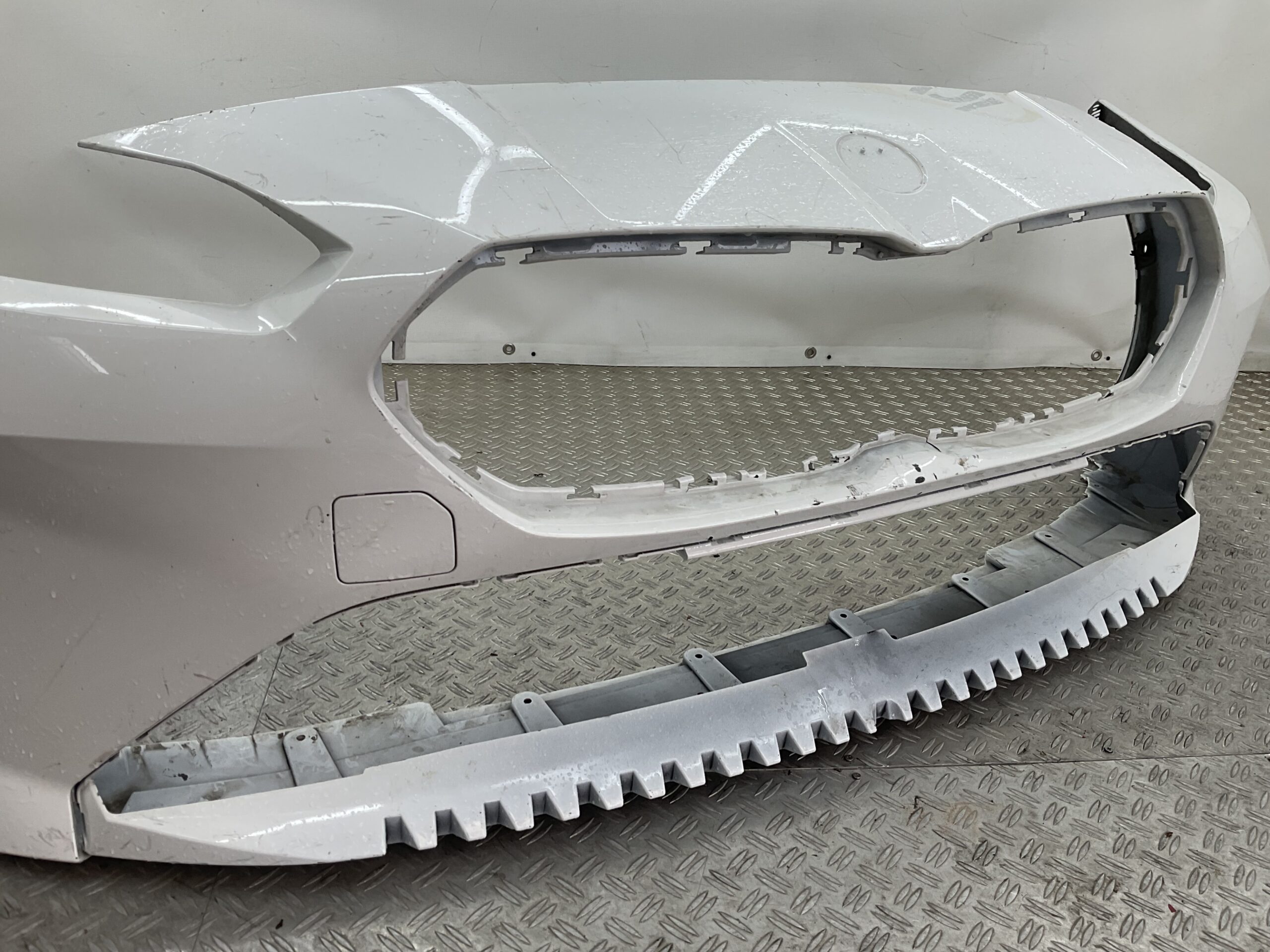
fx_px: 1064
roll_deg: -4.8
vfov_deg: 48.2
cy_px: 476
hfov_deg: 61.7
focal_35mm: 29
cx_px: 635
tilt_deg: -25.5
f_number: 1.8
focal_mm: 3
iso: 20
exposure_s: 1/120
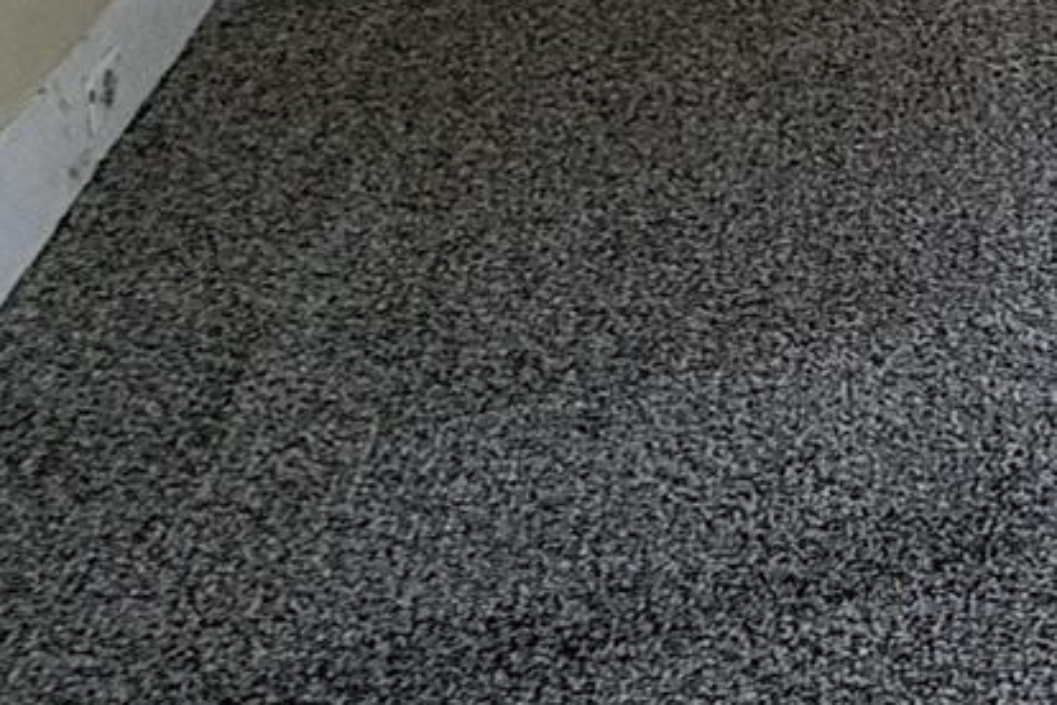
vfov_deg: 15.3
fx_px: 2114
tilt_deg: -6.1
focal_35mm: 72
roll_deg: -0.6
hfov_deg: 15.8
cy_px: -690
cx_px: 2448
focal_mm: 2.22
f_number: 2.2
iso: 50
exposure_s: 1/261
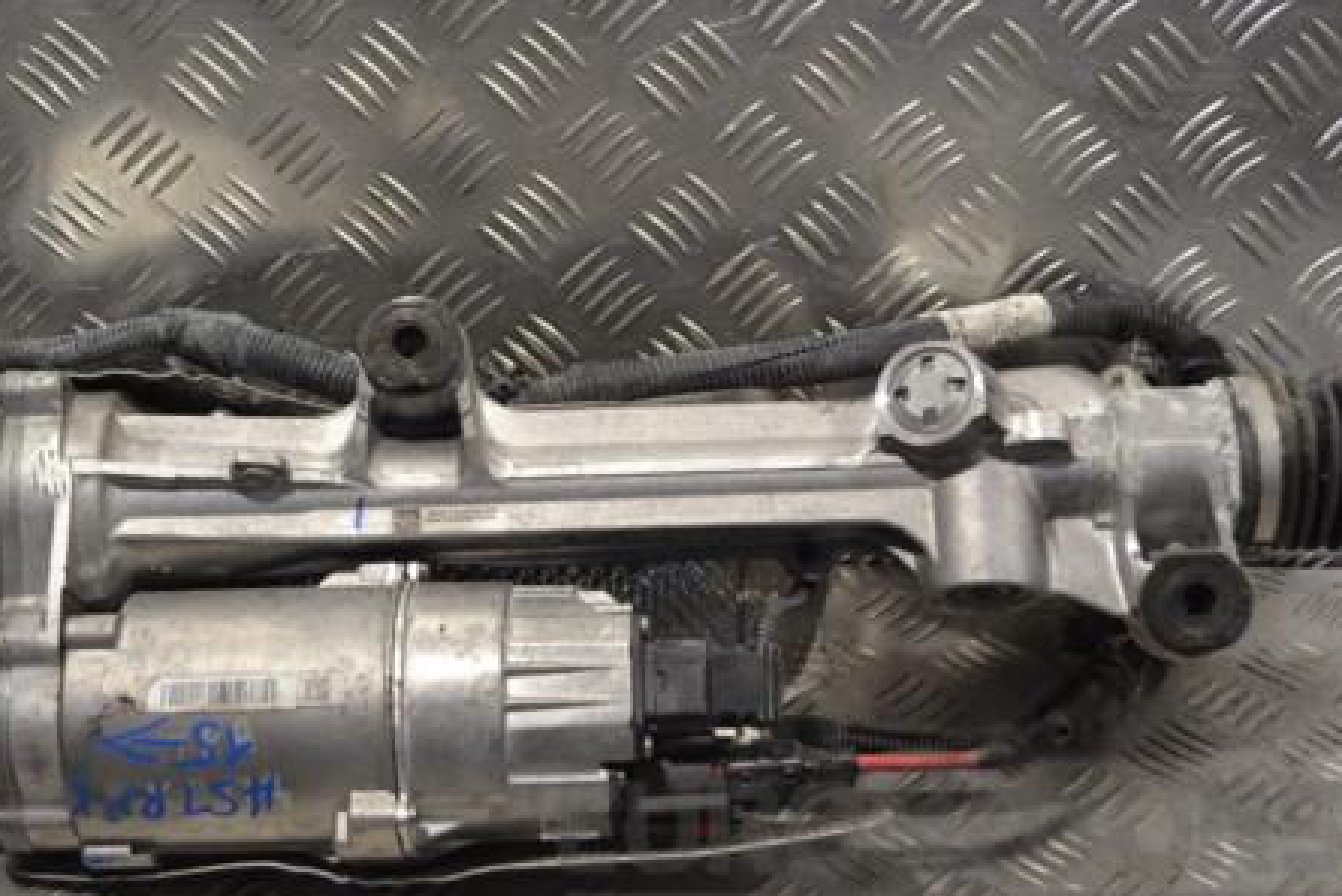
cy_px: 425
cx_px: 501
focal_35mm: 59
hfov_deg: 33.9
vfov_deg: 23.1
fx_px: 2188
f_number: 5.6
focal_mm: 29
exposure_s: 1/125
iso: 400
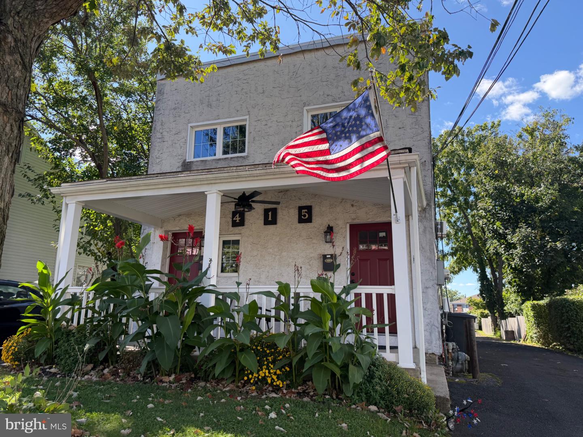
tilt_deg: +12.2
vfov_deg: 56.8
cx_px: 292
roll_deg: -0.3
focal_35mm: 24
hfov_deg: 71.6
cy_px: 218
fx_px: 404
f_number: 1.78
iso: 100
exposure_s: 1/1770
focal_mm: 6.76
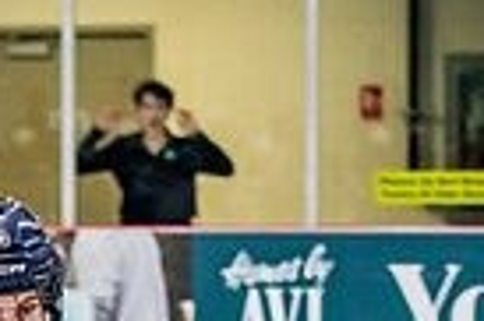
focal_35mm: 391
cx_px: -53
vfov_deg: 3.5
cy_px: 709
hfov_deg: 5.3
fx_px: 5250
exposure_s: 1/640
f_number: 3.2
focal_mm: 70
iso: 2000
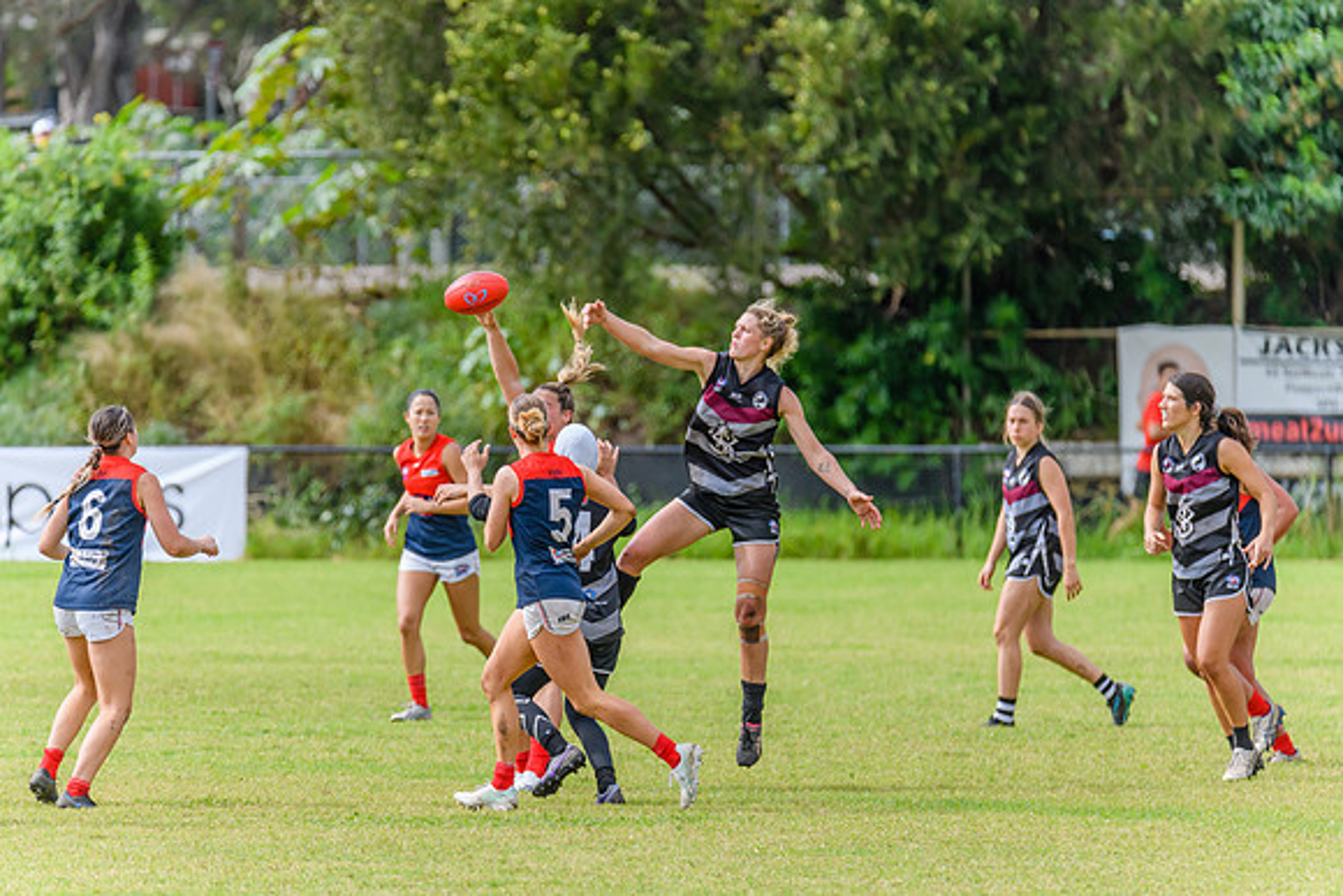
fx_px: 16162
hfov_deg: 4.8
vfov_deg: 3.2
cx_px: 672
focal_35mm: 433
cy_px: 448
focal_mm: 420
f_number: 6
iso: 1000
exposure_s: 1/2000
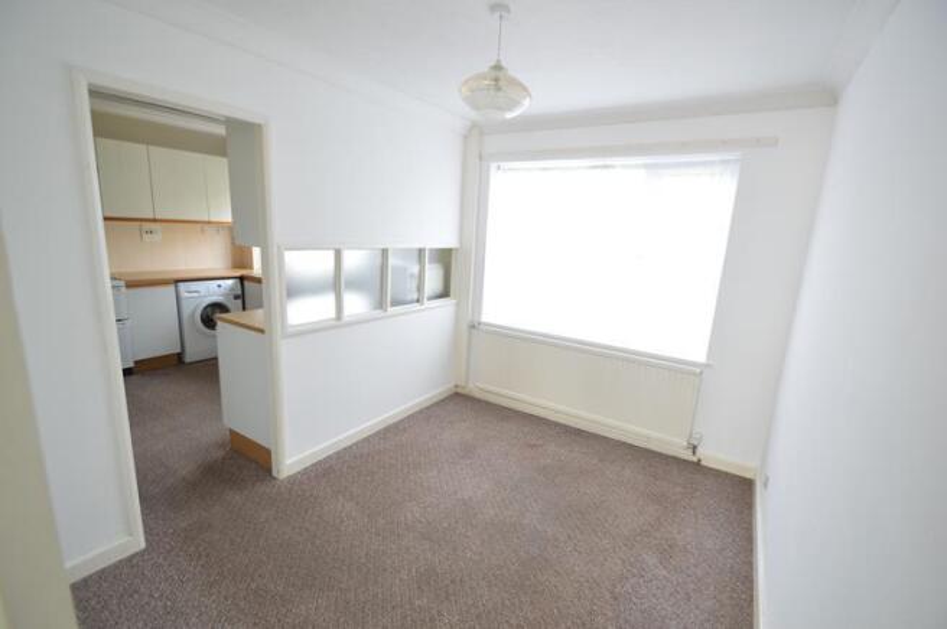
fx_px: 394
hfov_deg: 100.4
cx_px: 474
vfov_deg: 77.2
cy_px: 314
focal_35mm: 15
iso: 110
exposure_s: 1/15
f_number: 3.5
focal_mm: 10
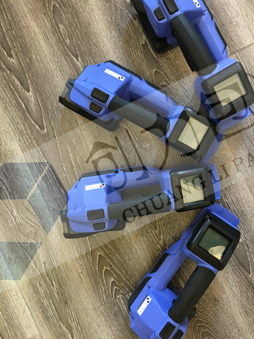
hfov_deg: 41.7
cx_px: 141
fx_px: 333
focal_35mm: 34
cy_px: 162
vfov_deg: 53.9
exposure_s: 1/10
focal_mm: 4.15
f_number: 2.2
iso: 80
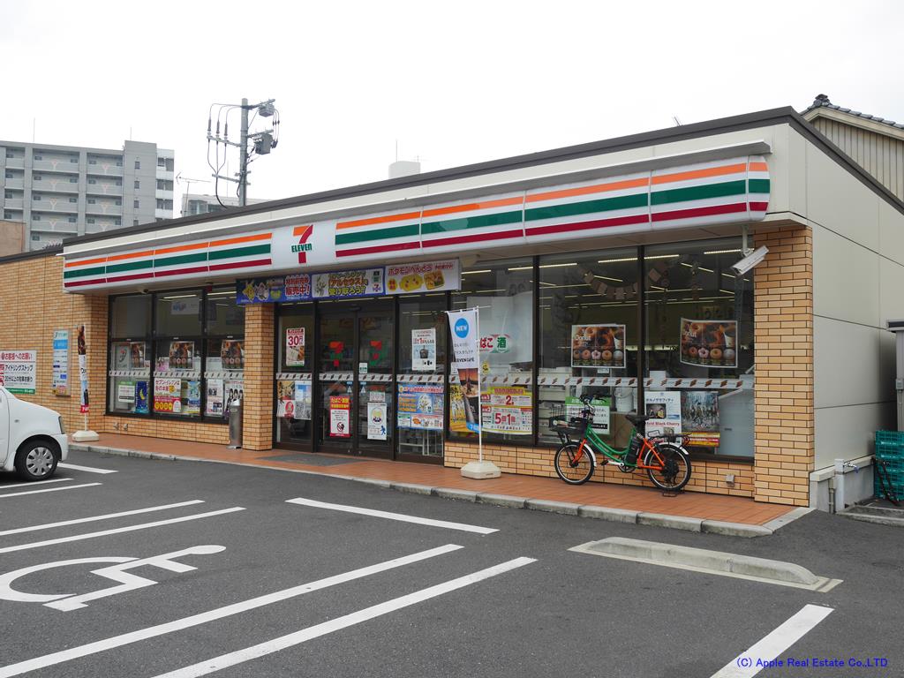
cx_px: 452
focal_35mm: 32
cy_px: 339
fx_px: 836
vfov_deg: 44.2
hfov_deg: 56.8
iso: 200
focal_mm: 16
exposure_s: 1/320
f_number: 6.3
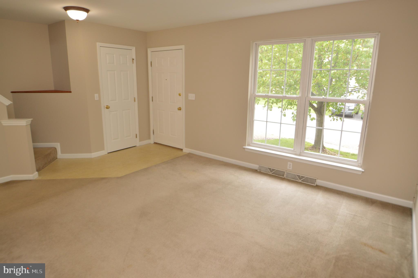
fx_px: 244
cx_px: 209
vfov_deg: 59.4
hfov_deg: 81.3
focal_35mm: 21
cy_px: 139
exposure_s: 1/80
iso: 400
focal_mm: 14
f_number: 4.5
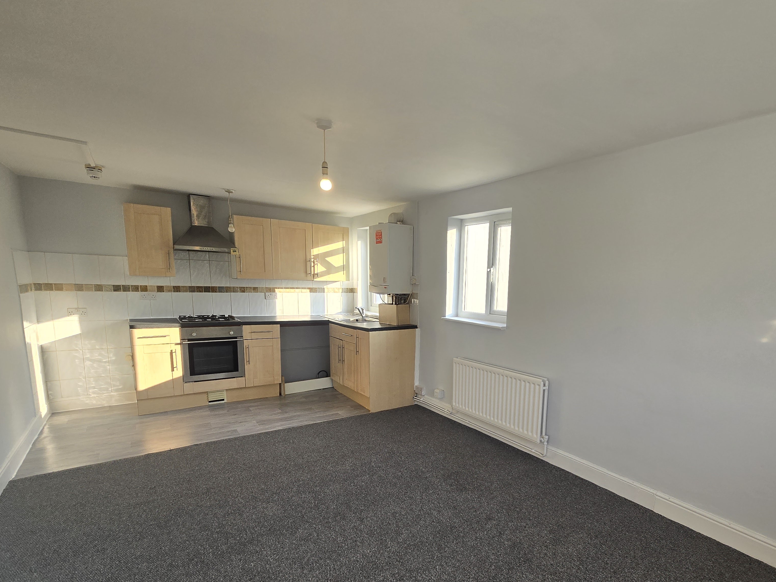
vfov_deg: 73.9
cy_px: 350
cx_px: 456
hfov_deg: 90.1
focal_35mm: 17
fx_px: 381
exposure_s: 1/195
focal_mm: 2.2
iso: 50
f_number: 2.2
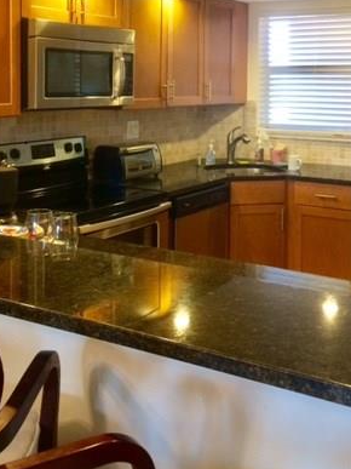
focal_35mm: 48
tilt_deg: -3.5
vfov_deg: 38.5
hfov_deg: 30.2
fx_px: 649
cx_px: 196
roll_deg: +0.2
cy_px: 111
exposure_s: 1/30
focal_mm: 4.15
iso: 125
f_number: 2.2
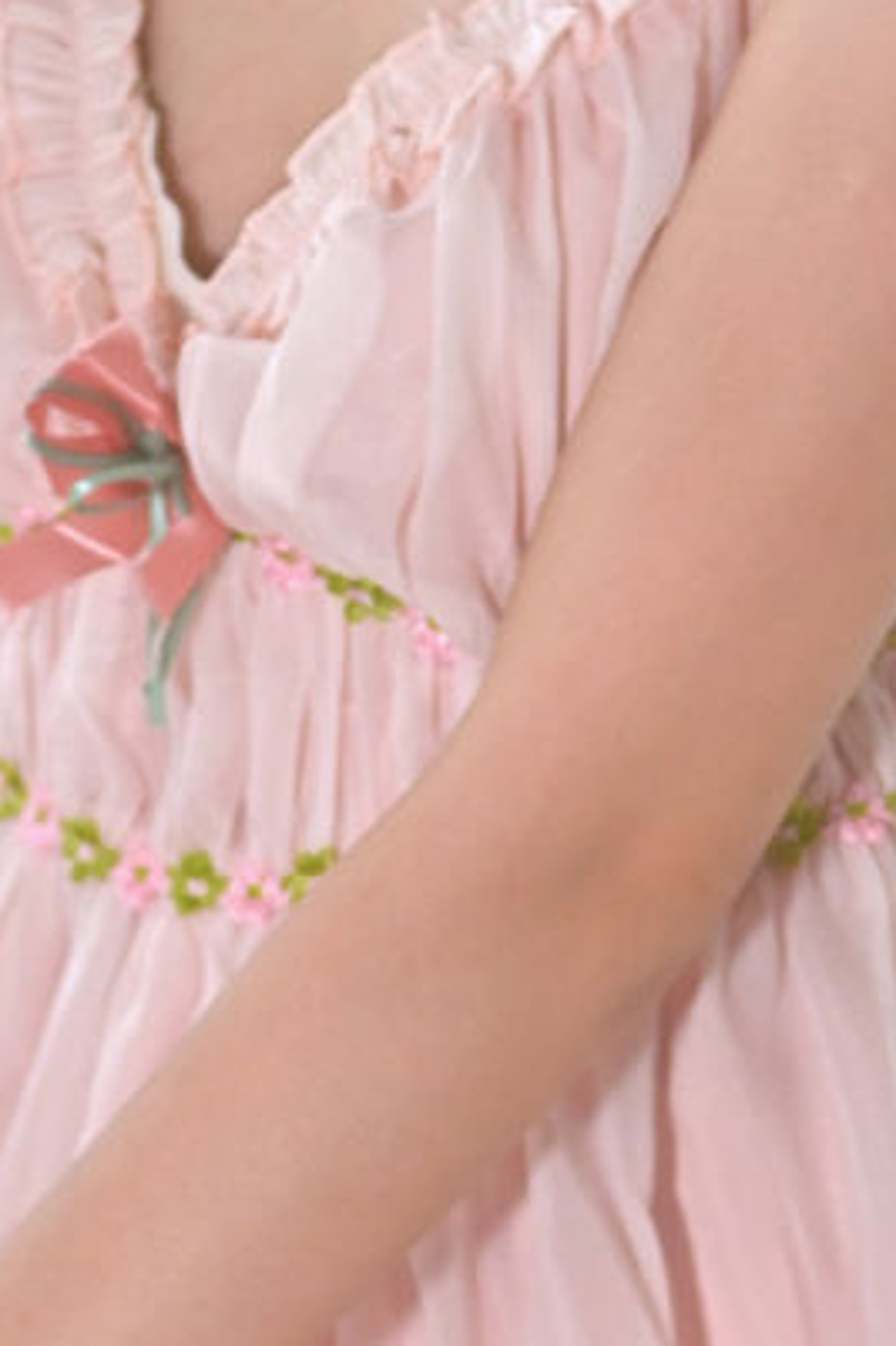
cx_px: 490
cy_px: 1729
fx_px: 12591
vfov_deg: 6.1
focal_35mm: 337
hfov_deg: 4.1
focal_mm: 50
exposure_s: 1/100
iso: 720
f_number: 2.5
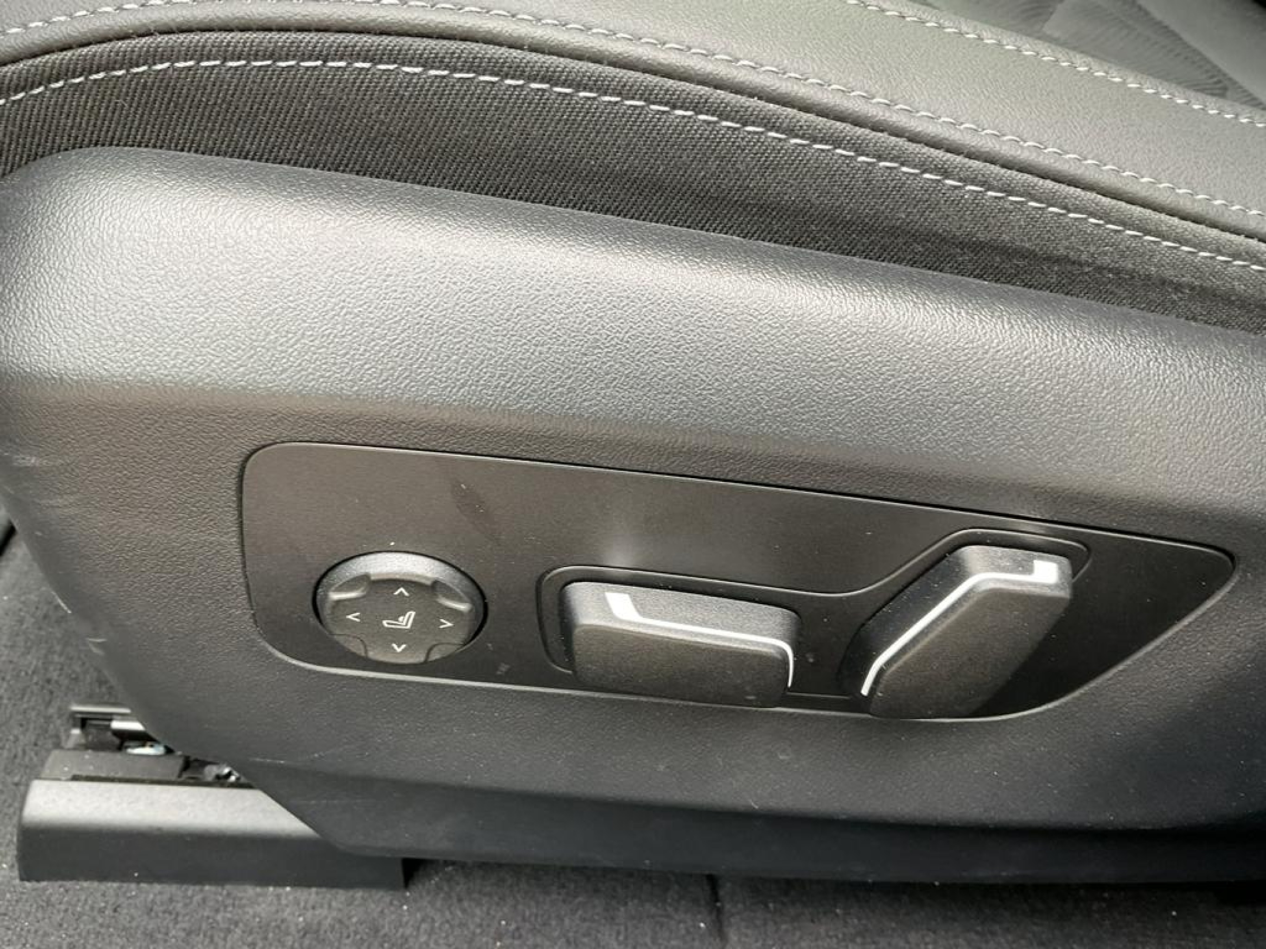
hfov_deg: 61.7
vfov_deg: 48.2
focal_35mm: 29
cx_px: 633
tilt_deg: -40.7
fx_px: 1061
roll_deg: -5.1
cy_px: 474
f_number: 1.8
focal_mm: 3
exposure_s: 1/60
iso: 40
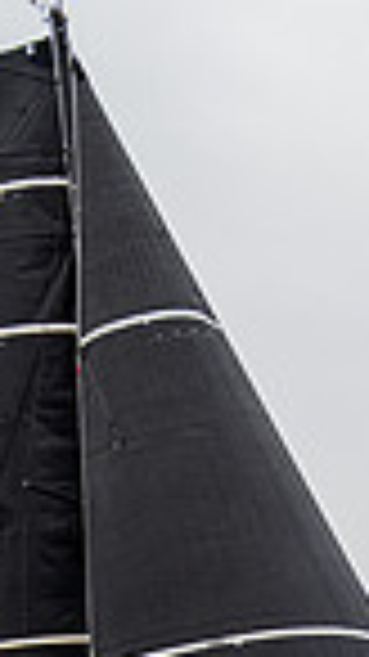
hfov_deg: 10.7
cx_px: 248
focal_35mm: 113
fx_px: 1968
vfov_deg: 17.5
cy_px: 900
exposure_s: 1/1250
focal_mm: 35
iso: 800
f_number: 6.3
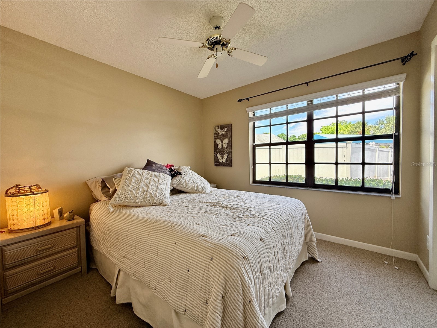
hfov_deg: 102.1
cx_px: 218
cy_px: 164
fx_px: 177
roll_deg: +1.1
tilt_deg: -1.5
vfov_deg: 85.7
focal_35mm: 14
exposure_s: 1/169
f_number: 2.2
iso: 64
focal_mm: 2.22
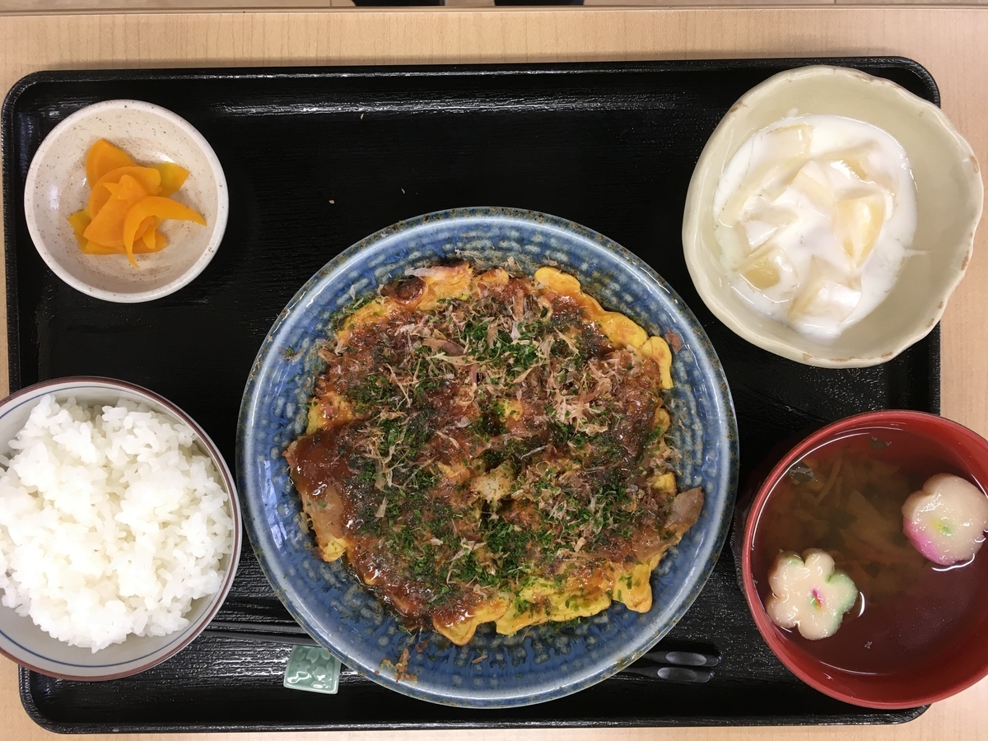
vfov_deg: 48.2
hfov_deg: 61.7
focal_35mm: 29
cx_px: 494
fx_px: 828
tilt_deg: -87.9
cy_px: 370
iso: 32
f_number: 2.2
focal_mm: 4.15
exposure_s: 1/30
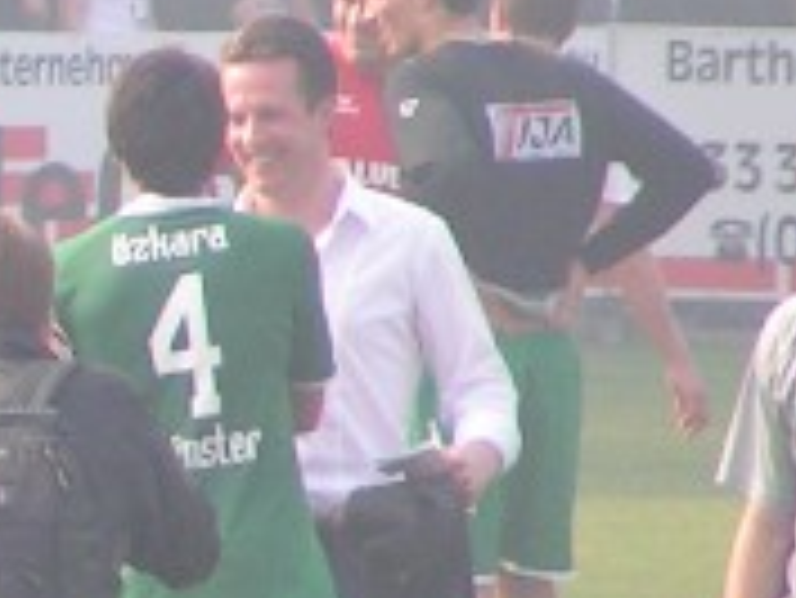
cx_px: -787
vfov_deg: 0.9
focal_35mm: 1665
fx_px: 38313
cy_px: 432
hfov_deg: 1.2
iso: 80
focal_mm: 56.3
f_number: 3.5
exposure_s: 1/400
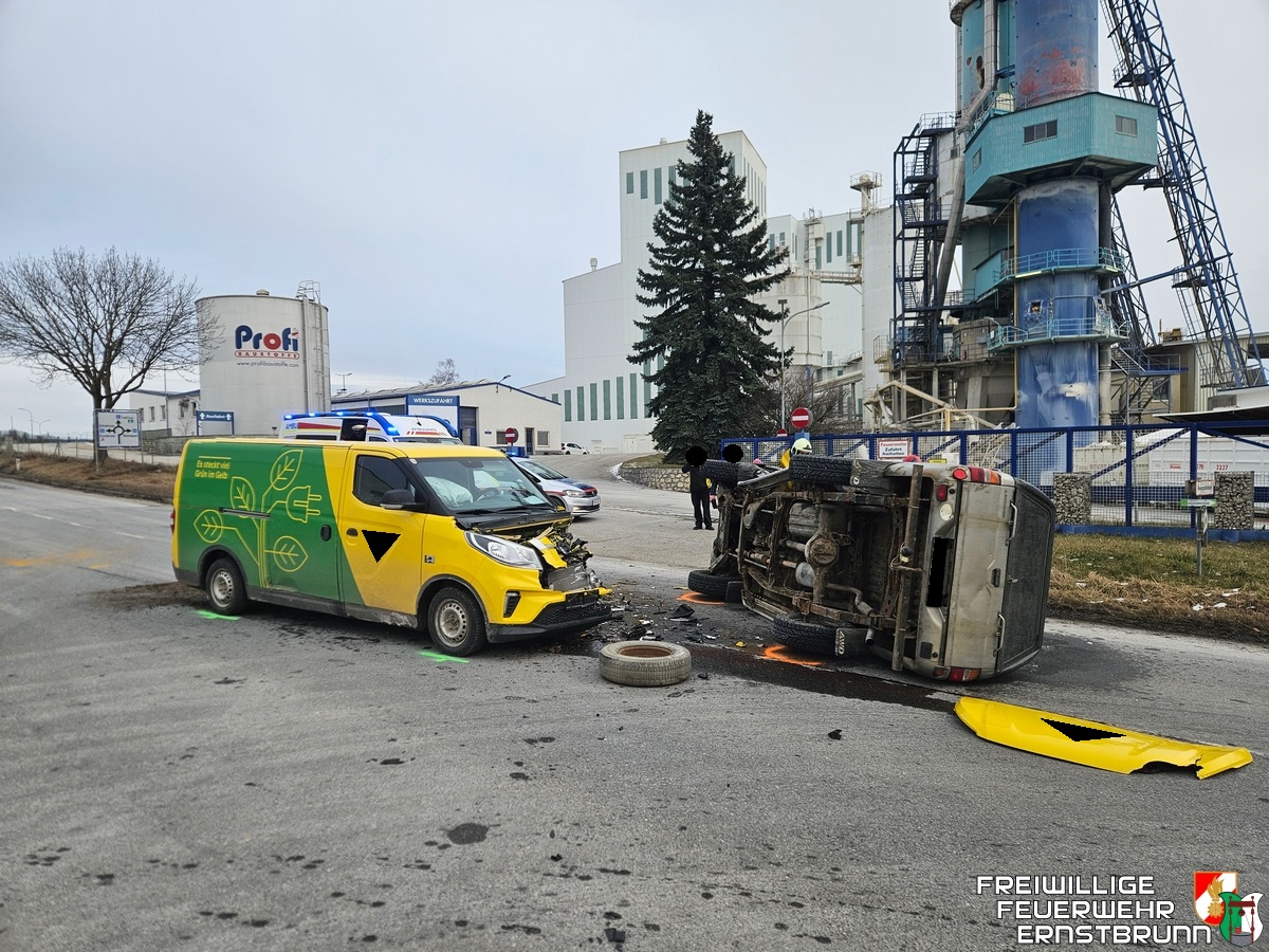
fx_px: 843
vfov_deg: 58.9
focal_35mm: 23
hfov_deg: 73.9
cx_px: 634
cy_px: 476
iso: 25
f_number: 1.8
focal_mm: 5.4
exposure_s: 1/419
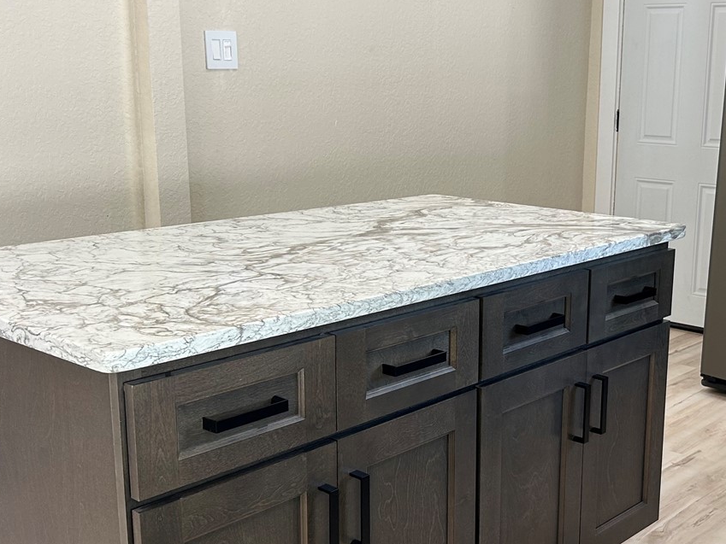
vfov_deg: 29.6
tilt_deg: -14.0
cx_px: 493
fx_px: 1028
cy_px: 311
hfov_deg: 38.4
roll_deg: -1.3
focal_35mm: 49
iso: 80
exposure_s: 1/120
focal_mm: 5.7
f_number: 1.5
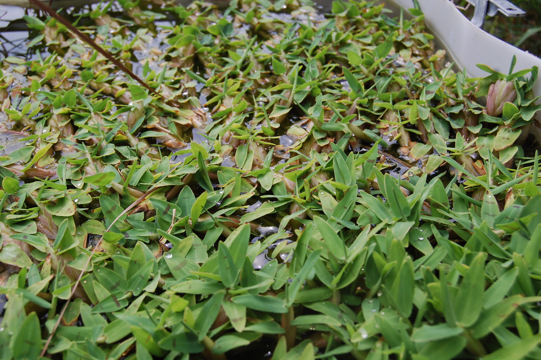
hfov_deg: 42.4
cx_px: 270
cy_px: 180
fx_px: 698
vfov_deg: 28.9
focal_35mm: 46
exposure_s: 1/200
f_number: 7.1
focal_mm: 31
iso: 200
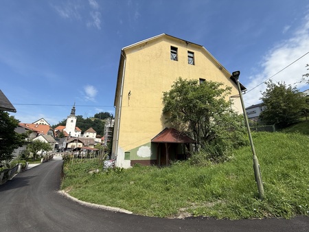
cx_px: 154
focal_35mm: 14
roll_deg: -1.8
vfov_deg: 85.7
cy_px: 116
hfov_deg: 102.0
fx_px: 125
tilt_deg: +12.3
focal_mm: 2.22
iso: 50
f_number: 2.2
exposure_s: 1/1613
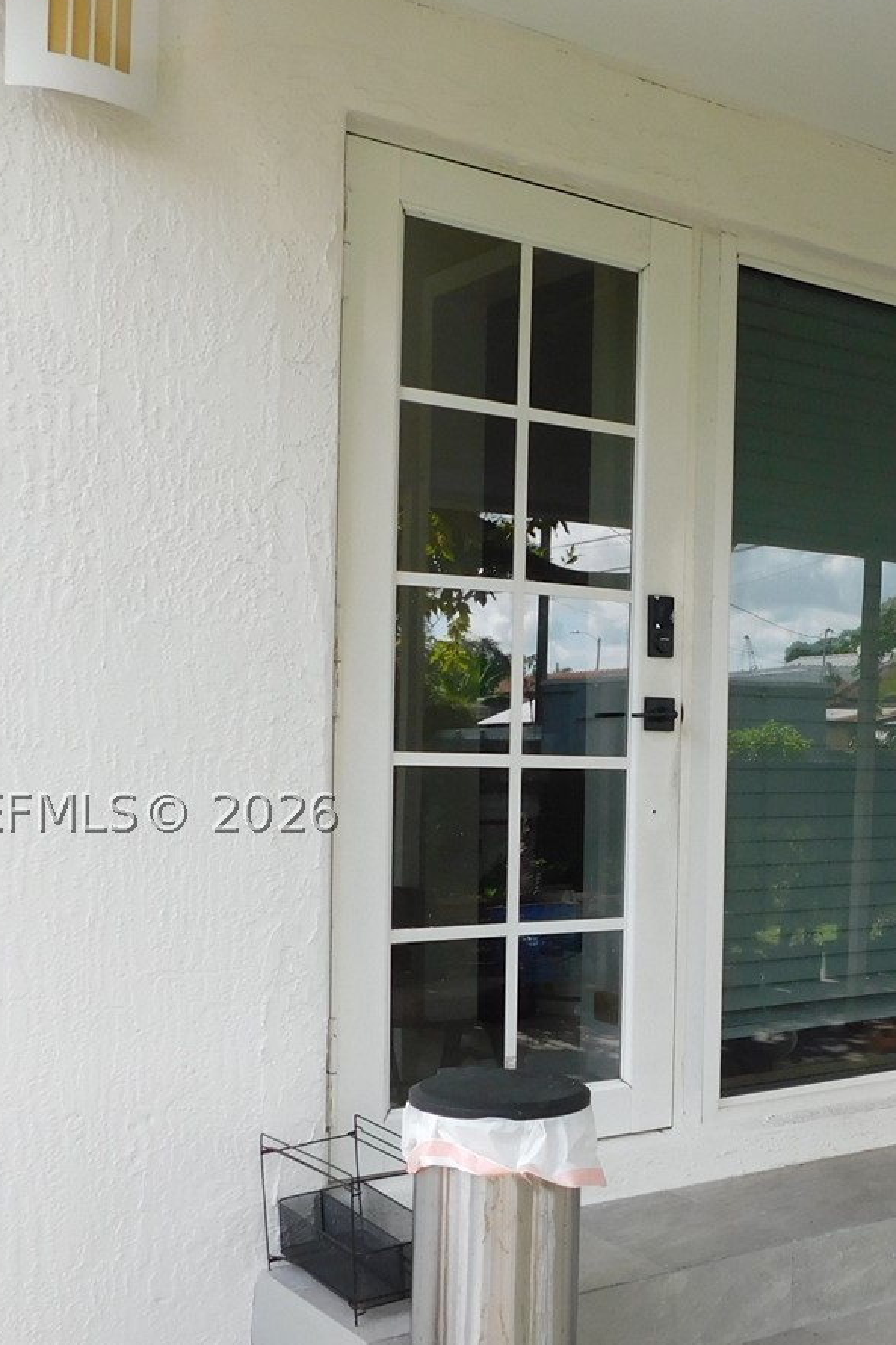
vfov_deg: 45.2
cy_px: 812
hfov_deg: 29.9
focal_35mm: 43
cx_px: 801
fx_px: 1606
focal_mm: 4
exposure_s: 1/250
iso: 125
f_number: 3
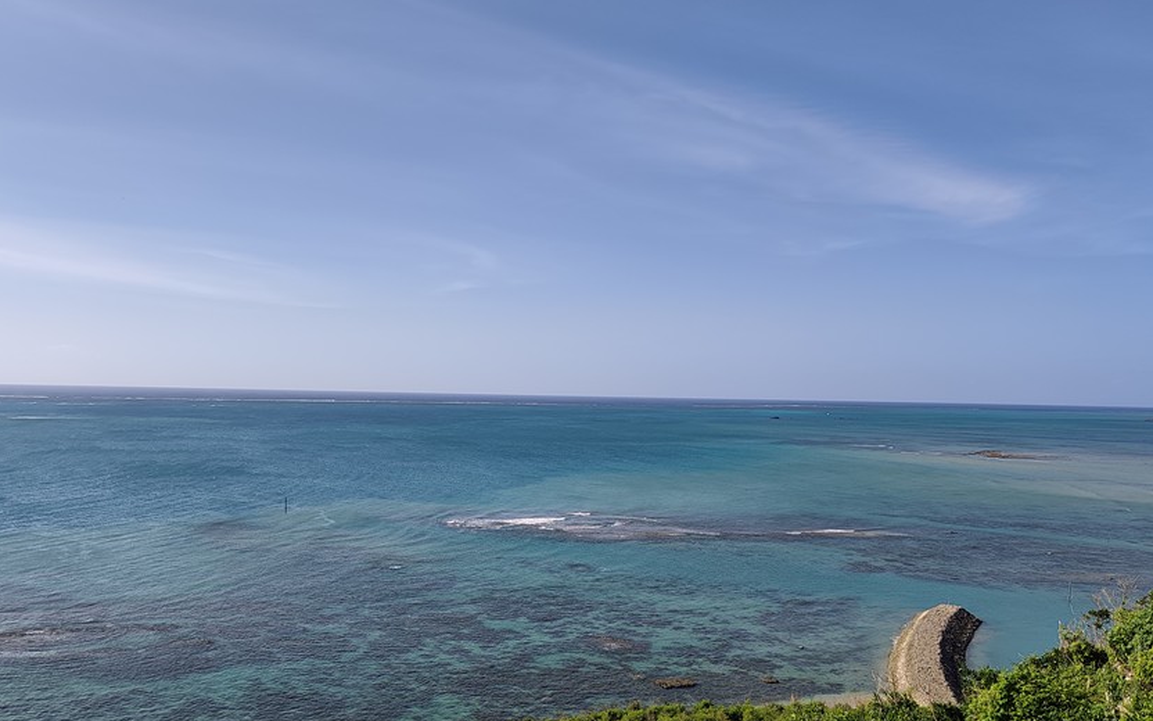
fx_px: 943
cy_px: 462
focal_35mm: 30
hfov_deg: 62.9
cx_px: 546
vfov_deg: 41.5
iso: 50
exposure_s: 1/810
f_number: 1.7
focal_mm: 6.07
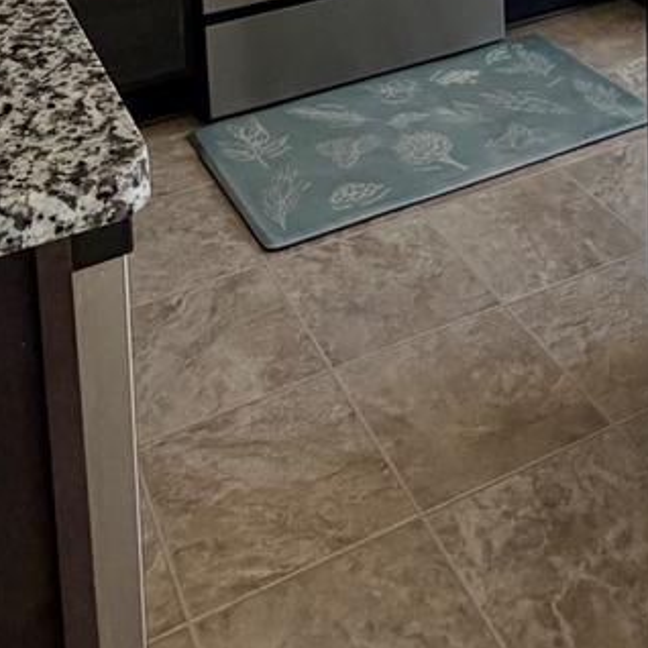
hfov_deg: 30.3
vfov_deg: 23.9
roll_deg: +3.2
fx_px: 1186
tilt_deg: -5.8
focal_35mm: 56
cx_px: 446
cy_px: -334
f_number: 2.2
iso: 100
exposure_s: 1/121
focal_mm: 2.22
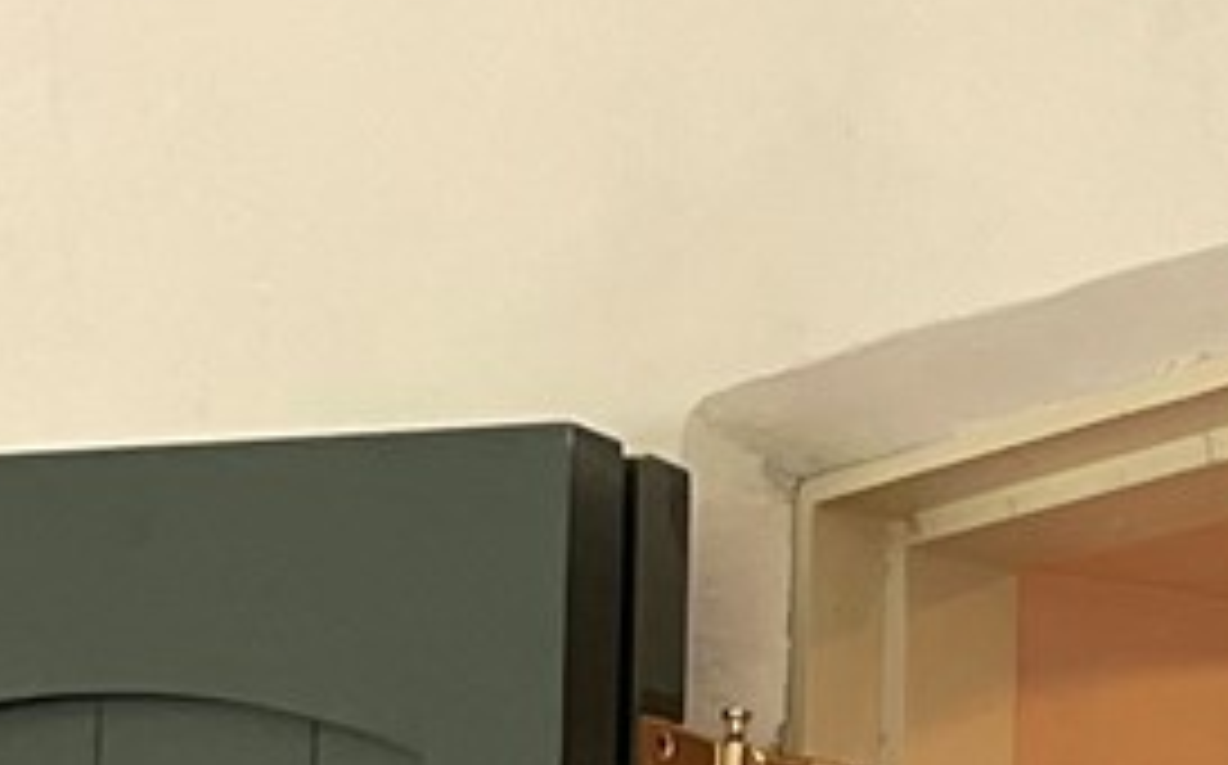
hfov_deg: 9.7
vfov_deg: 6.0
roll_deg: -1.5
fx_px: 6653
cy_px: 2448
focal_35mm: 199
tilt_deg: +0.8
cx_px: 2591
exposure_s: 1/121
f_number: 1.6
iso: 125
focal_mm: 5.1
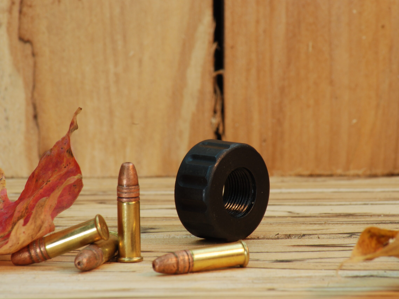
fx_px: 4484
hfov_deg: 5.1
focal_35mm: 389
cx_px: 210
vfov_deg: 3.8
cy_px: 150
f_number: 22
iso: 200
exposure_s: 1/10
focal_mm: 240
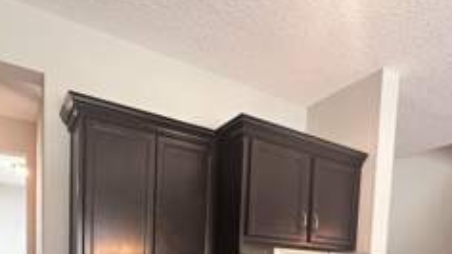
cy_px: 303
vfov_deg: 31.8
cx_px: 228
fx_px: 372
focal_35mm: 31
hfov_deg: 62.6
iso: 250
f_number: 2.2
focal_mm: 2.22
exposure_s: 1/60
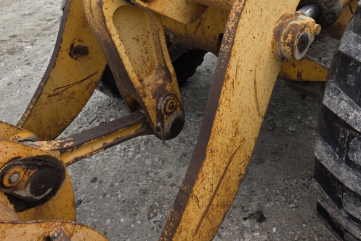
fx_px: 371
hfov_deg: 51.9
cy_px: -10
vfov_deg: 32.5
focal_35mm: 37
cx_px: 190
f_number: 1.7
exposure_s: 1/4237
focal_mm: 6.3
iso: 80
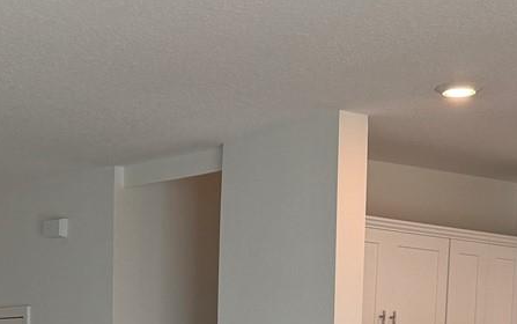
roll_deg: -1.7
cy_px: 488
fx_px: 1283
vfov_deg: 13.5
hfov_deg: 22.7
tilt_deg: -3.2
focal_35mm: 91
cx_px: 198
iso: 125
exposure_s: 1/240
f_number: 1.78
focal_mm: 6.76
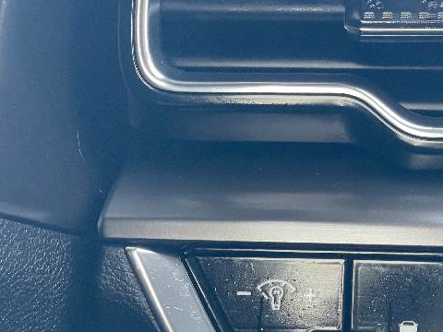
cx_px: 396
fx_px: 1421
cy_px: 323
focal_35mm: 111
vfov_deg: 13.2
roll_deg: +1.7
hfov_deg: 17.5
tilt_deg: -13.8
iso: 200
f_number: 2
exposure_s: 1/122
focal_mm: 6
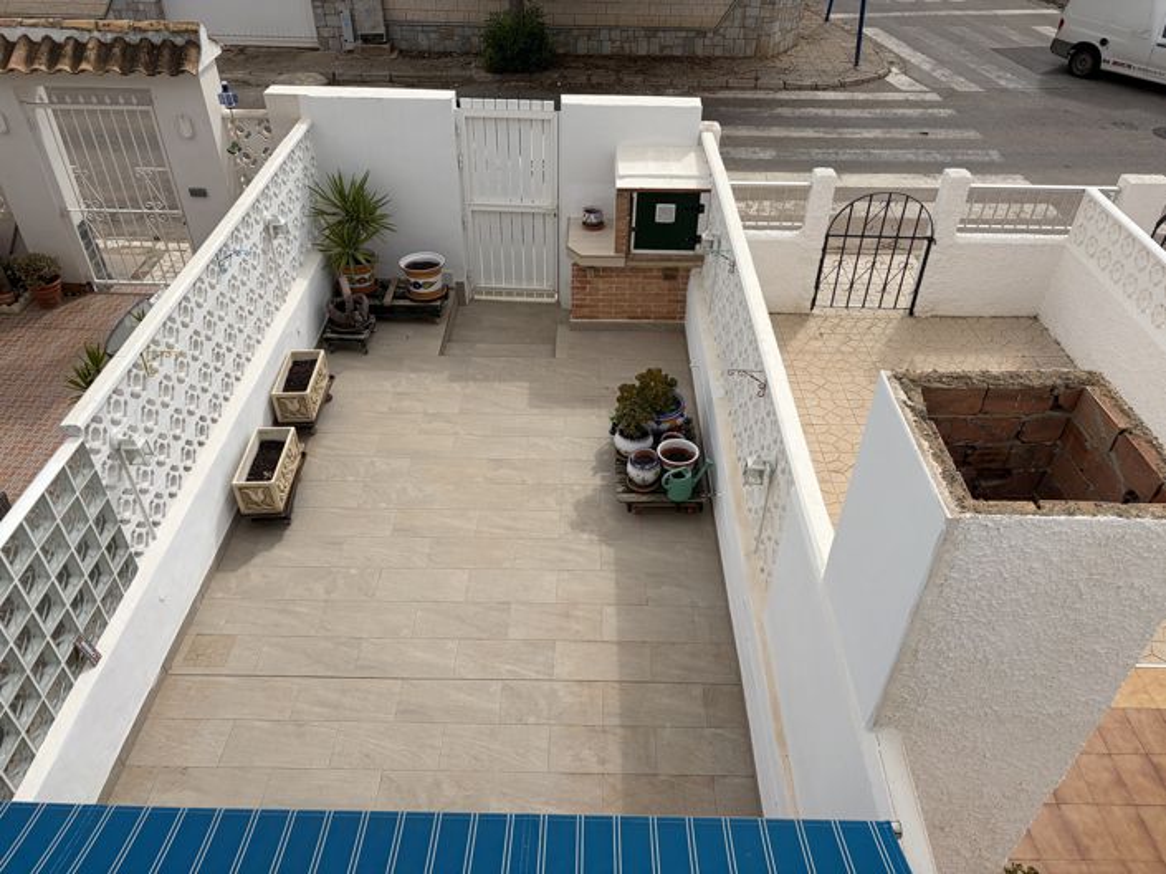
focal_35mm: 26
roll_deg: -1.4
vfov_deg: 53.0
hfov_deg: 67.3
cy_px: 437
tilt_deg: -39.3
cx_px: 583
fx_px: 875
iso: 50
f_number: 1.6
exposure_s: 1/4950
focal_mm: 5.96
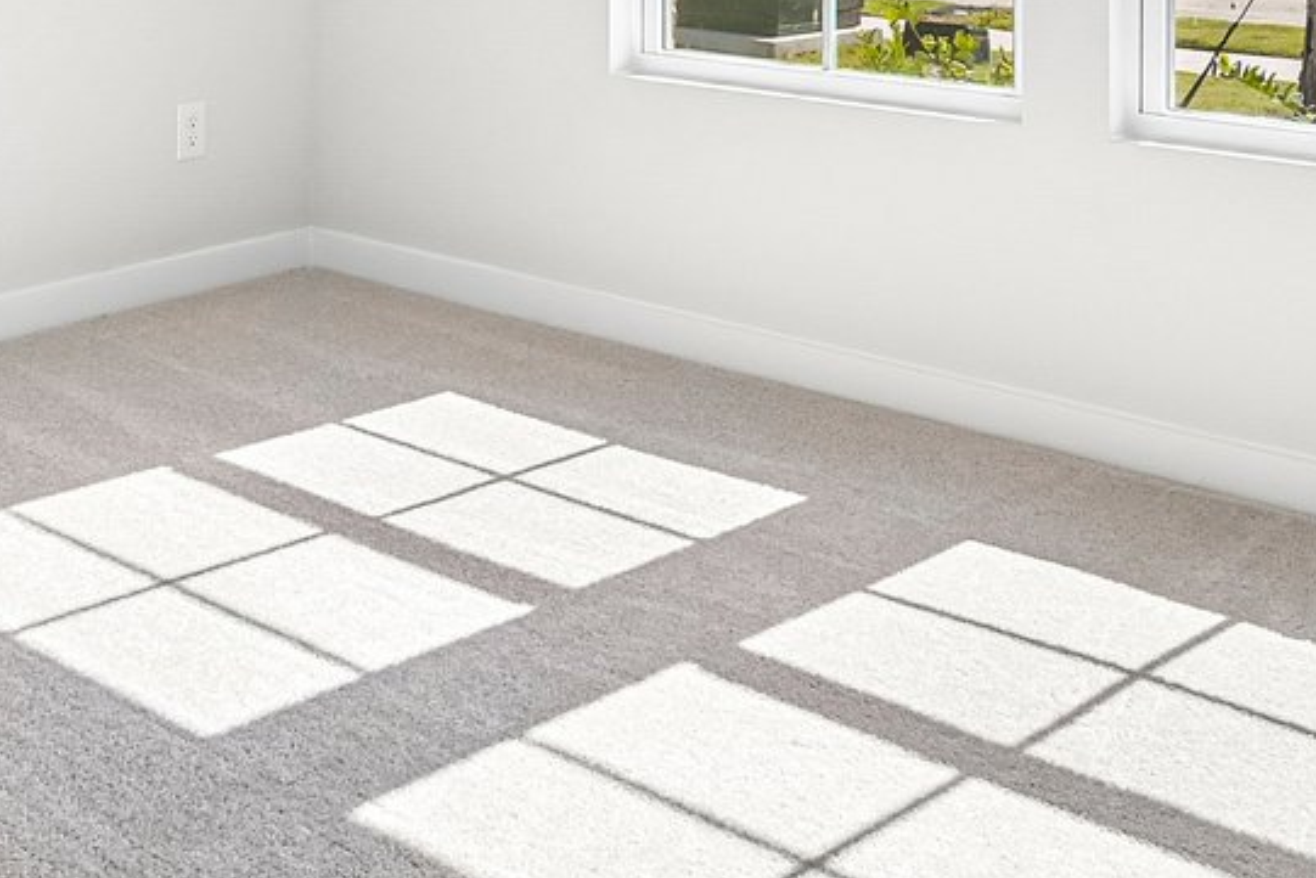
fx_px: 1938
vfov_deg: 23.2
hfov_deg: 37.2
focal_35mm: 53
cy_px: -198
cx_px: 450
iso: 250
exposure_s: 1/250
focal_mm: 14
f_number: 9
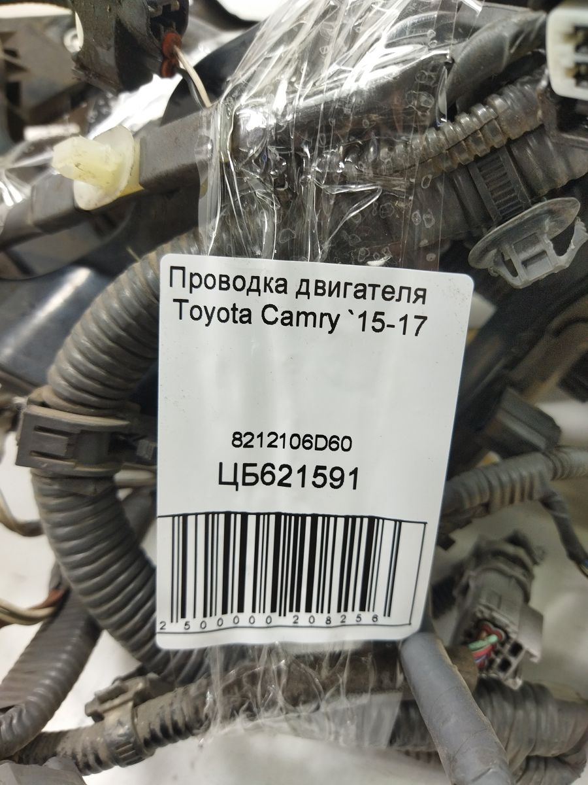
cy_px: 392
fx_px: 612
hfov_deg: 51.4
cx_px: 294
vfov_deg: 65.3
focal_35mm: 27
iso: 114
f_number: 1.79
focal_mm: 4.71
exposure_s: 1/100
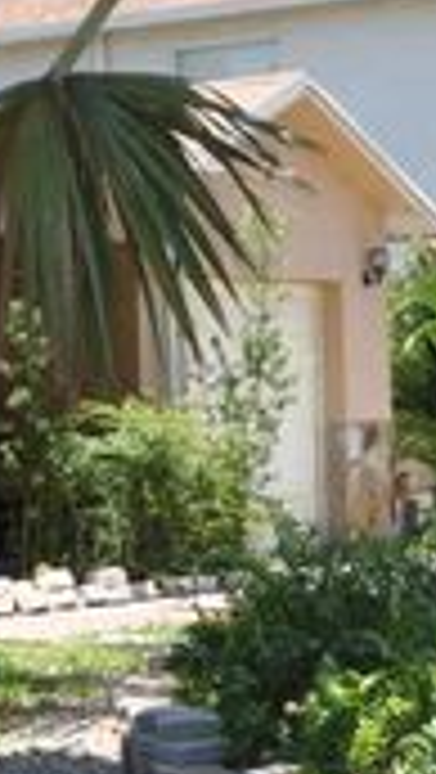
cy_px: 214
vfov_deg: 18.2
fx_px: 2400
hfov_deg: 10.0
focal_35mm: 117
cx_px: -283
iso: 200
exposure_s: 1/200
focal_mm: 20
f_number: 7.1
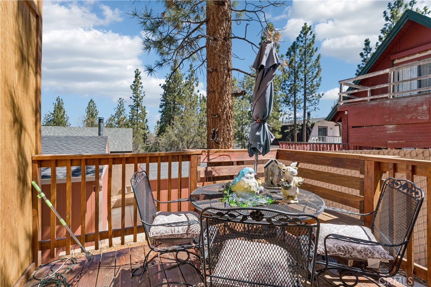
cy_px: 144
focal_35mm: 17
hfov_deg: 93.0
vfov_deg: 70.1
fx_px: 205
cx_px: 216
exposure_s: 1/20
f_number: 22
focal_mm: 17.1
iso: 100
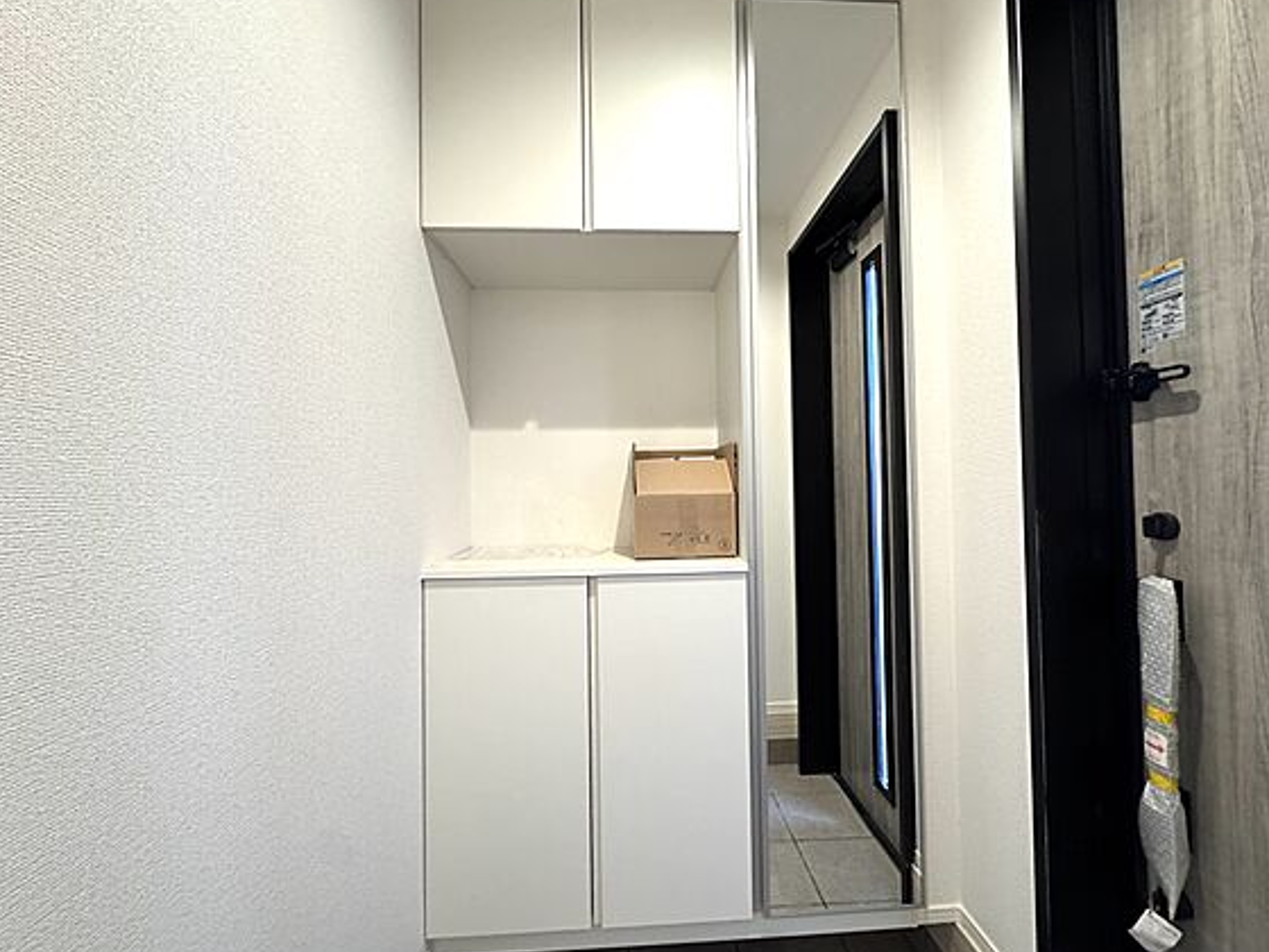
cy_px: 476
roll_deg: +0.6
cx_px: 662
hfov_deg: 98.1
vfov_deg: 81.7
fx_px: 550
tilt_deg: +1.1
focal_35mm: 15
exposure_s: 1/86
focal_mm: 2.22
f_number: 2.2
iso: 320
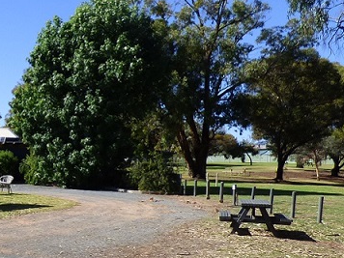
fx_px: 358
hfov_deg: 48.4
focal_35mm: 36
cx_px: 69
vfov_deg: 39.5
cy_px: 100
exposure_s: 1/1600
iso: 100
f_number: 2.8
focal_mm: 3.58
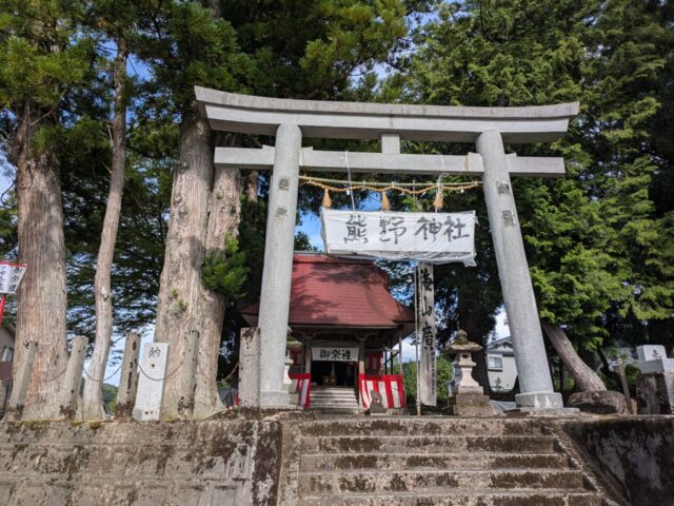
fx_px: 487
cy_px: 253
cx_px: 337
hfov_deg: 69.4
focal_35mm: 25
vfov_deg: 54.9
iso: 52
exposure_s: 1/1972
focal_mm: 5.43
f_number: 1.89
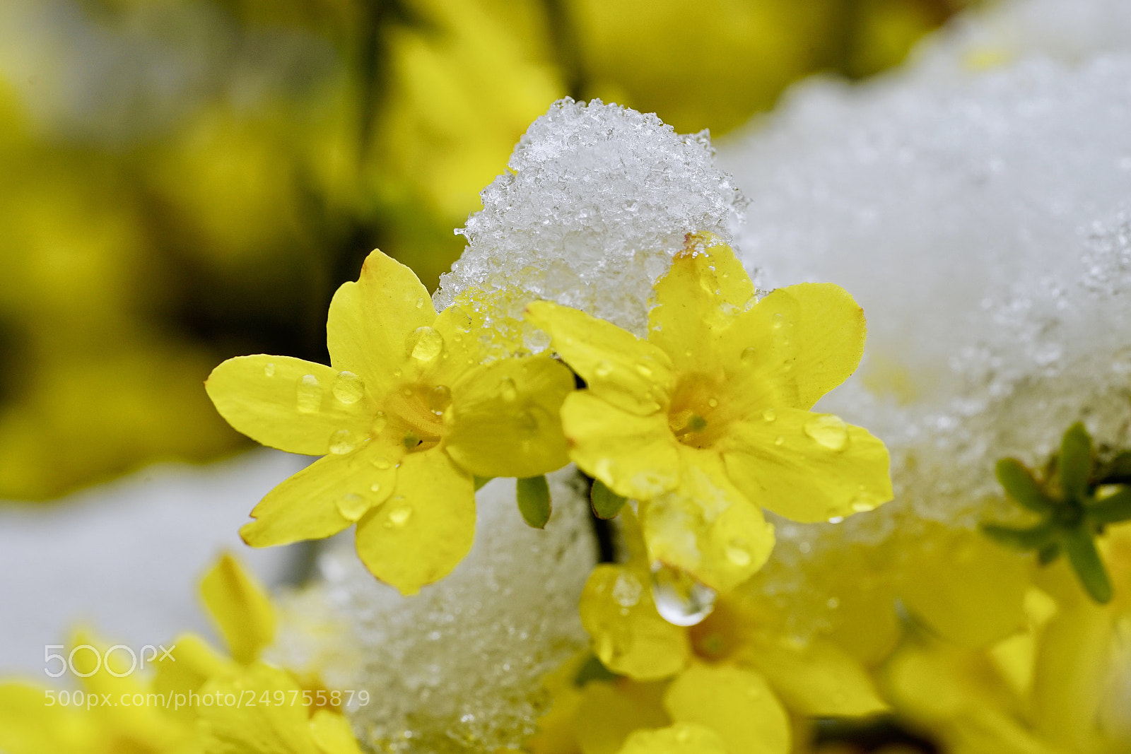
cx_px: 566
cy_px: 377
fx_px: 2828
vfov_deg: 15.2
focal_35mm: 90
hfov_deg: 22.6
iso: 400
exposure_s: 1/100
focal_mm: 90
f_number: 8
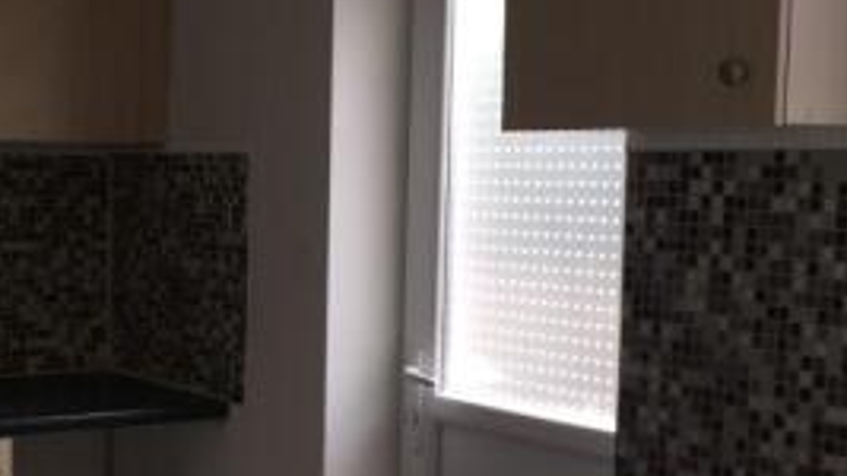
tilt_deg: -7.3
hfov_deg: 30.2
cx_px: 252
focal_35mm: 69
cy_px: 338
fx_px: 1549
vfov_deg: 17.4
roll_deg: -1.4
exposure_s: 1/33
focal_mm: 4.15
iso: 32
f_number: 2.2
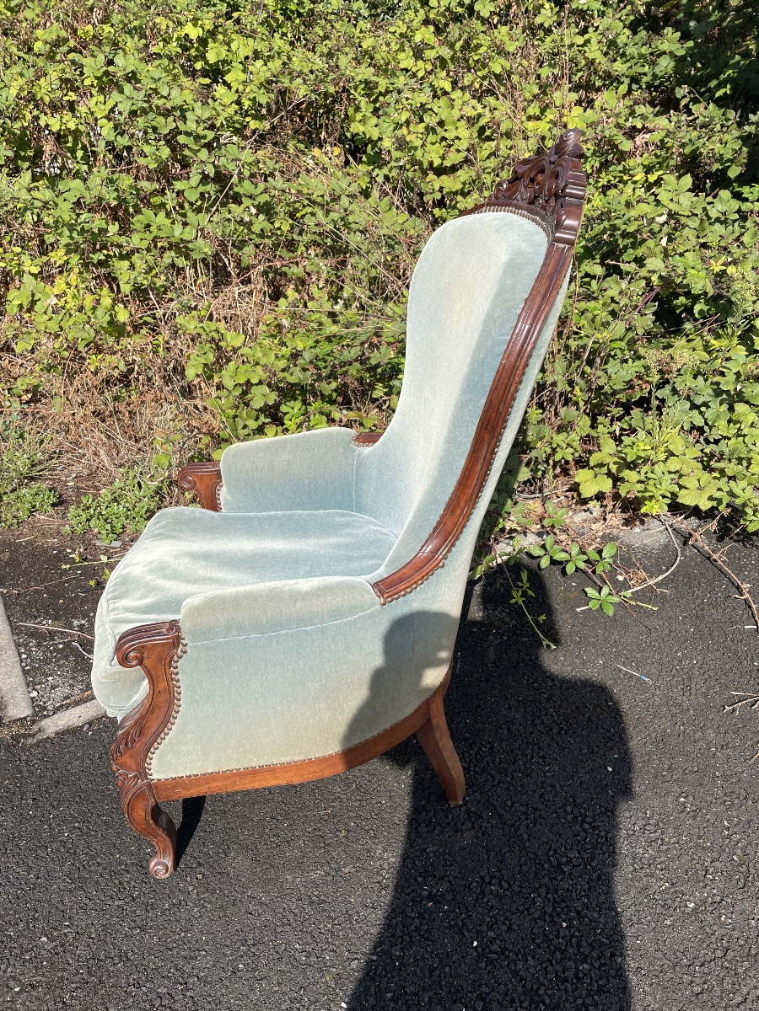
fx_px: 760
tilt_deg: -27.2
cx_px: 380
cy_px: 506
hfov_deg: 53.1
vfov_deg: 67.3
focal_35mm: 26
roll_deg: -3.1
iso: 32
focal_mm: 4.2
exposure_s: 1/2304
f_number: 1.6
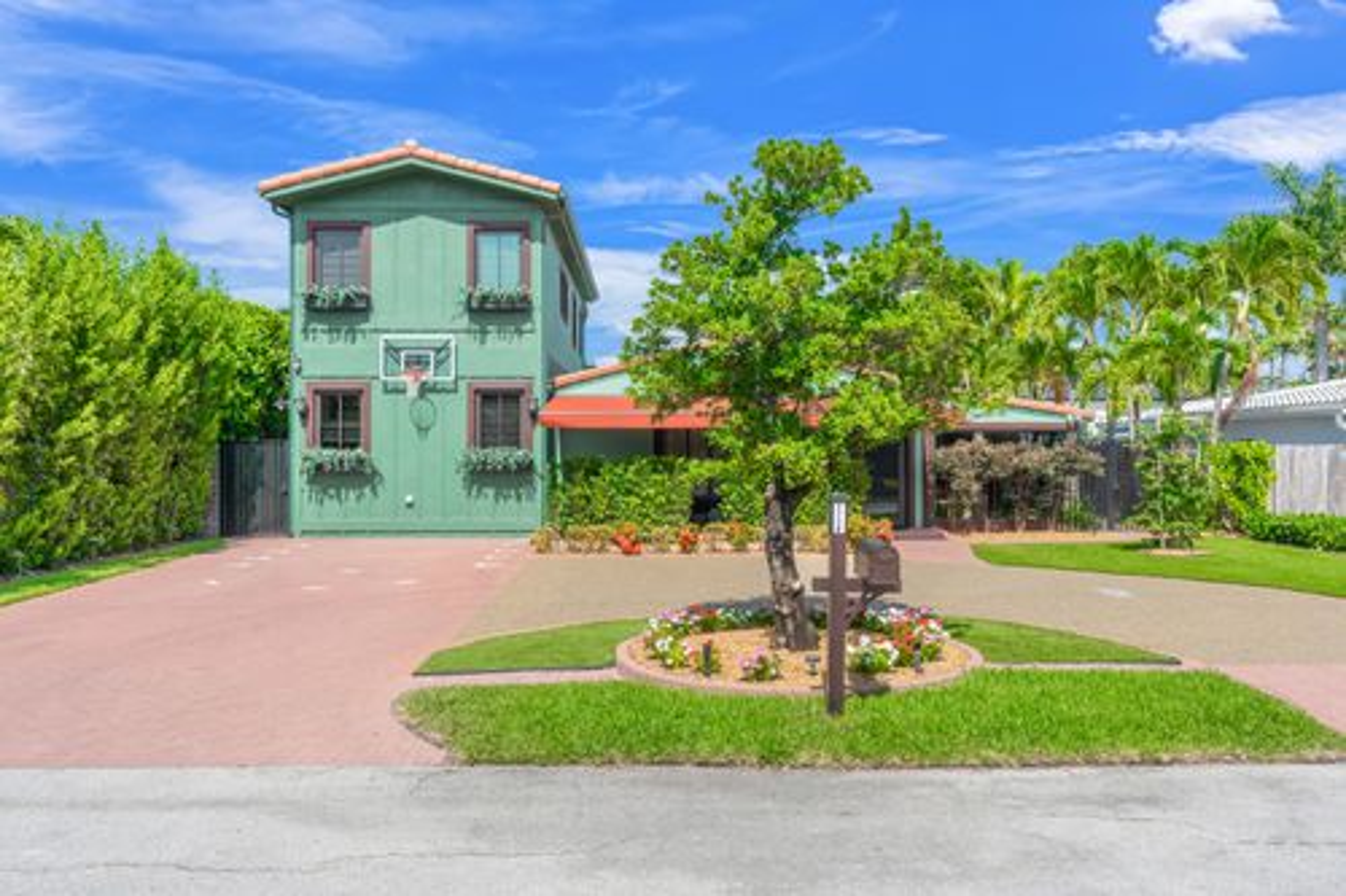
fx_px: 1084
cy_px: 448
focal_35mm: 29
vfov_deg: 44.9
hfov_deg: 63.7
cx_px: 673
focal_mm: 29
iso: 500
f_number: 11
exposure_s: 1/200
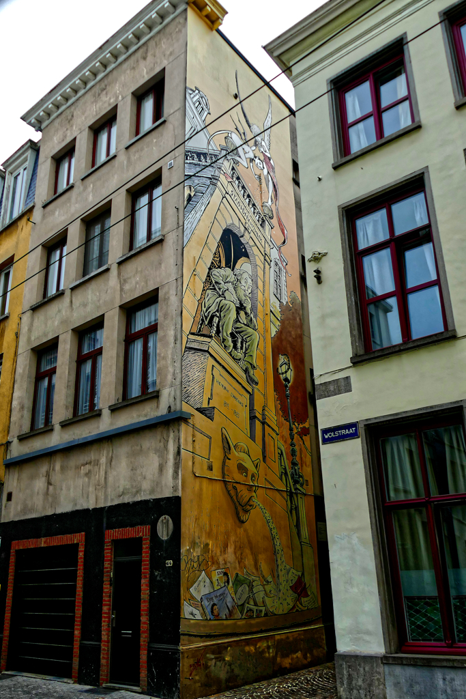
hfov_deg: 43.6
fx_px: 582
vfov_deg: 61.9
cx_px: 233
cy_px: 350
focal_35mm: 30
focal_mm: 10.8
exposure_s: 1/1000
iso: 125
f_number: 3
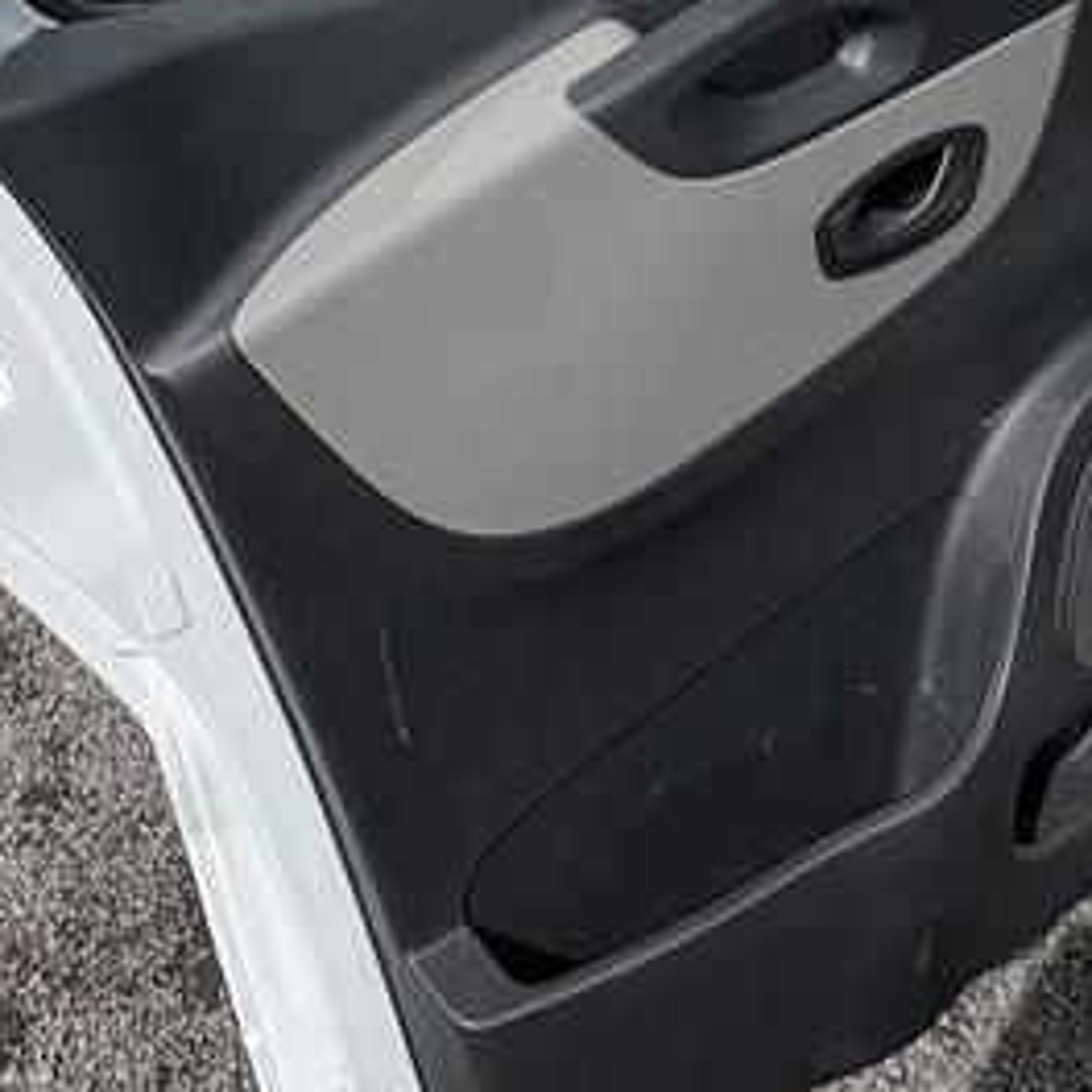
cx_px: 381
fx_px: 1499
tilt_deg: -5.7
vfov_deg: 34.2
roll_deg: +9.7
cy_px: -132
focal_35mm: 42
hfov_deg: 39.6
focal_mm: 2.22
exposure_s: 1/2208
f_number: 2.2
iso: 50
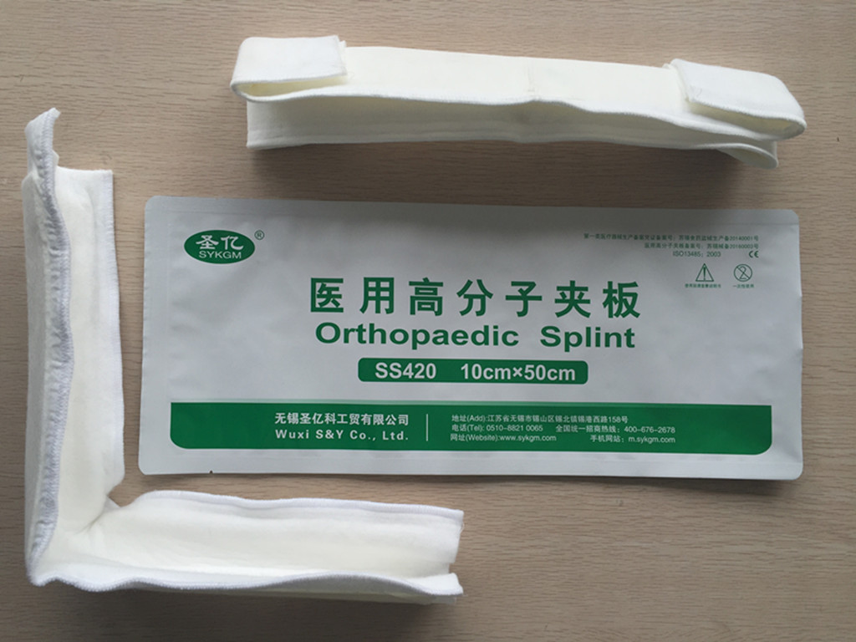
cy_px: 321
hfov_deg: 61.7
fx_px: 717
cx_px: 428
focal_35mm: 29
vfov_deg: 48.2
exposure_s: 1/403
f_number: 2.2
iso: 32
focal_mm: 4.15
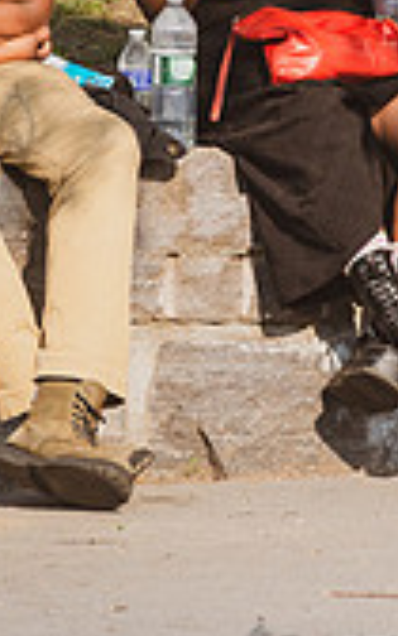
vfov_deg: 2.3
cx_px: 250
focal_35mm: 911
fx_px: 15810
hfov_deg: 1.4
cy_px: 65
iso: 200
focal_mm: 200
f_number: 4.5
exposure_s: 1/800
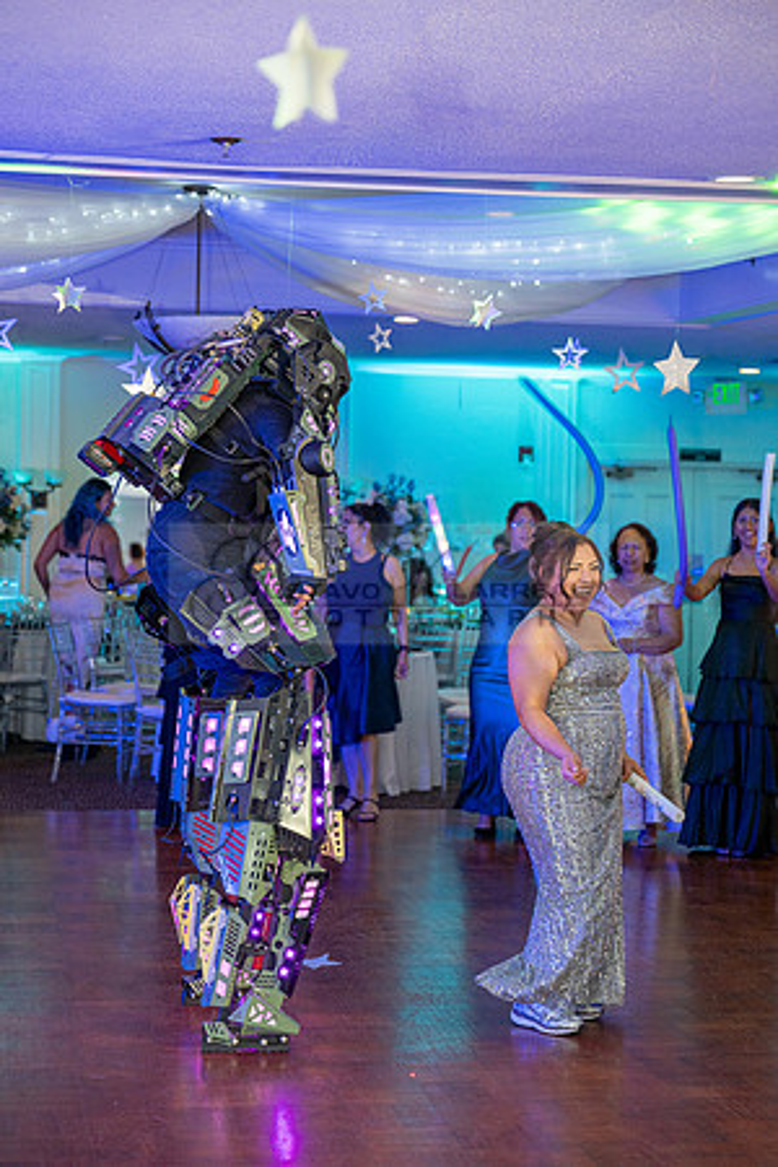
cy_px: 584
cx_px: 389
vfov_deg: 28.8
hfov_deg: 19.5
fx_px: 2269
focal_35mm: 70
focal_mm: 70
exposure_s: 1/200
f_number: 2.8
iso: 1250
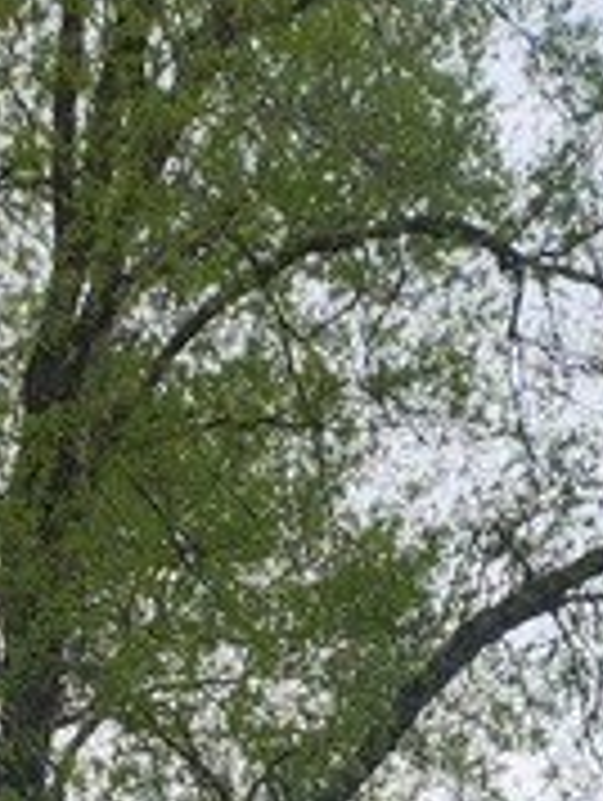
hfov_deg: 11.3
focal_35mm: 132
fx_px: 3059
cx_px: 238
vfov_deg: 11.0
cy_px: 2246
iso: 20
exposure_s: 1/634
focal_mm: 5.4
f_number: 1.8
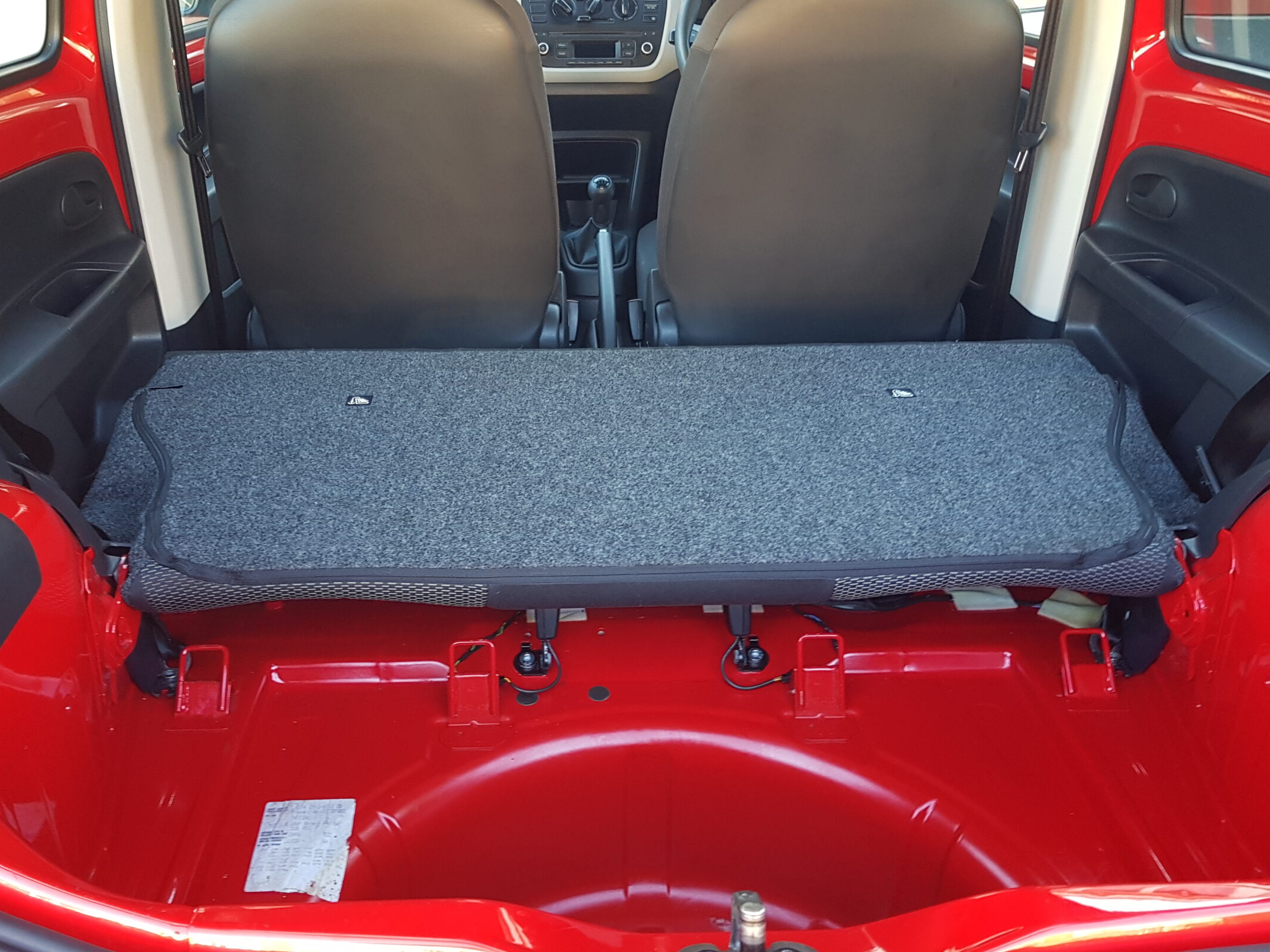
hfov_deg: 58.3
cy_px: 519
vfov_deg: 45.4
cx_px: 618
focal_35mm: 31
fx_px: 1137
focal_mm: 4.2
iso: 100
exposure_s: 1/50
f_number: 1.7
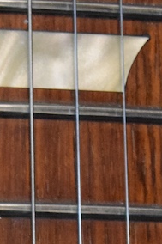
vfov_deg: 5.4
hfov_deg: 3.6
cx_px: -16
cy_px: 357
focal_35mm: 380
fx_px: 2568
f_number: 5.3
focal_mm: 48
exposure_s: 1/60
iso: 4000
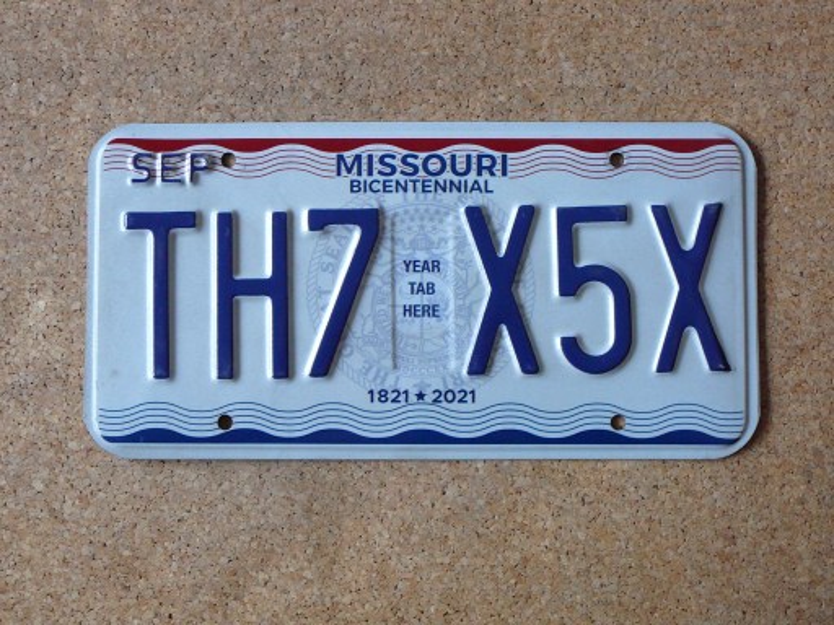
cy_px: 312
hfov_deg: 40.4
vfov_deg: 30.9
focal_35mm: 47
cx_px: 417
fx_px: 1132
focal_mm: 7
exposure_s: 1/15
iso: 200
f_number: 3.3
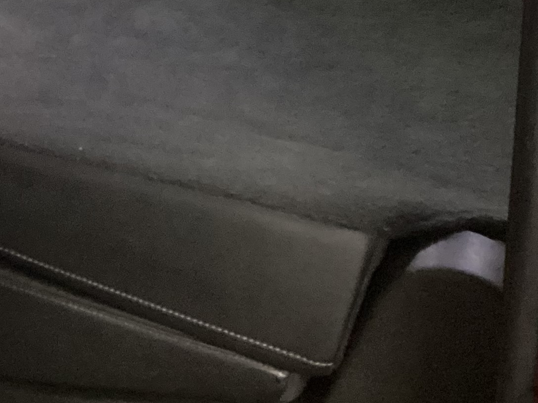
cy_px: -73
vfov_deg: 15.4
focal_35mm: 93
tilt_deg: -18.7
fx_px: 1445
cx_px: 119
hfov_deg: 20.9
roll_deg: +1.9
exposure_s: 1/17
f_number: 2.4
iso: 800
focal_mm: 3.3
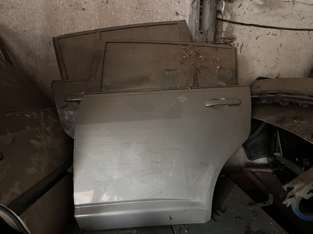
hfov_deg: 67.3
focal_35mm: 26
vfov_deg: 53.0
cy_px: 117
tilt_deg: -7.4
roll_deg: -1.4
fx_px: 235
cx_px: 156
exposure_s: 1/30
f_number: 1.5
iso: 800
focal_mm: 5.7
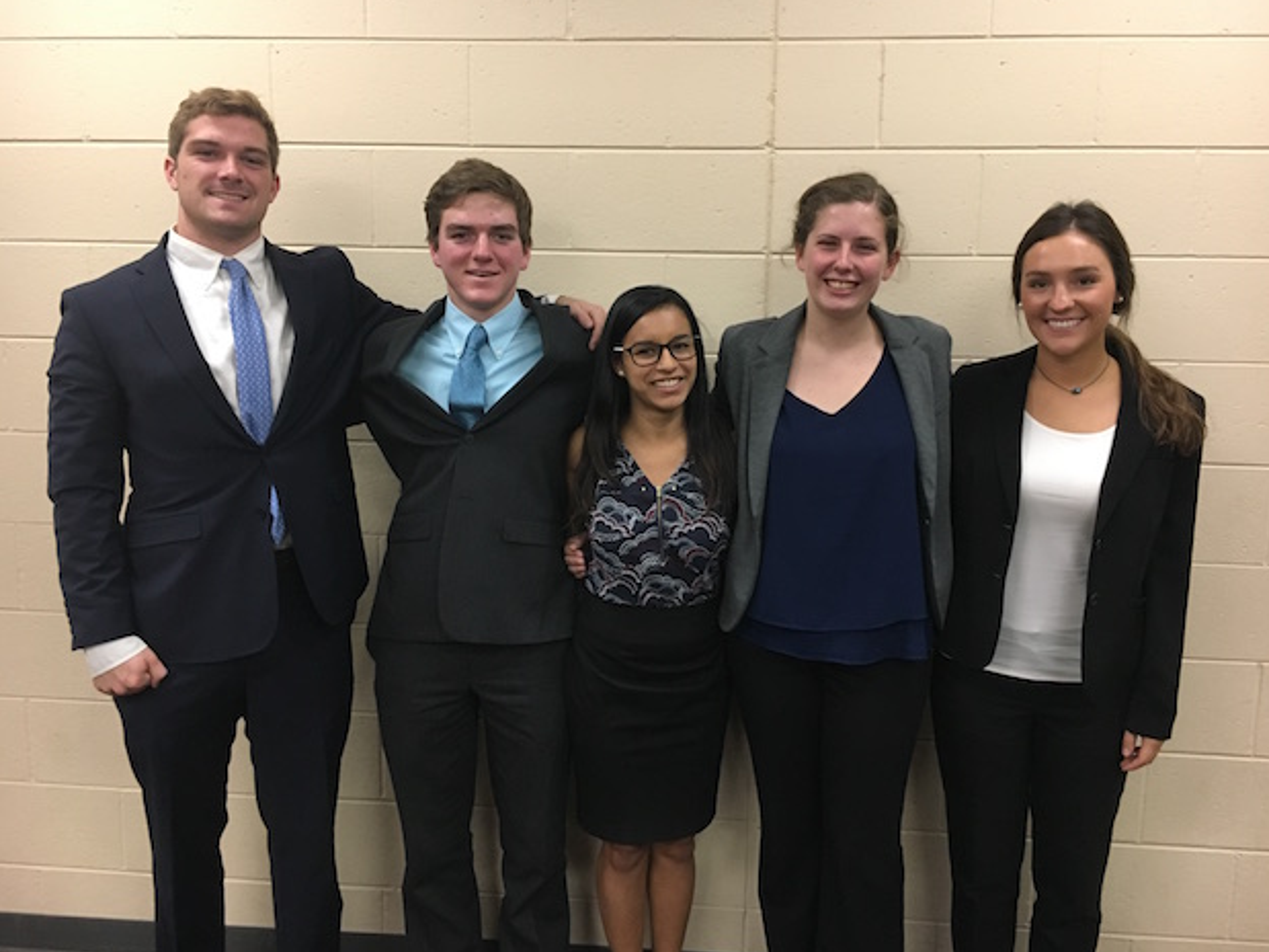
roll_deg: -0.3
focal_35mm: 30
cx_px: 654
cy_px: 466
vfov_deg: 46.8
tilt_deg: -7.2
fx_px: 1100
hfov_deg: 60.0
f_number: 2.2
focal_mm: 4.15
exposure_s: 1/30
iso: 160
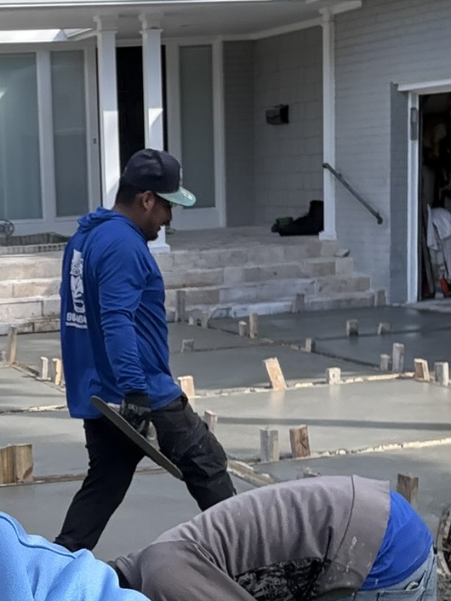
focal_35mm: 87
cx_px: -26
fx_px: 1510
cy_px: 432
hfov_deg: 16.5
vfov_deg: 22.3
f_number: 1.9
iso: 40
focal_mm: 2.69
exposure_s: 1/349
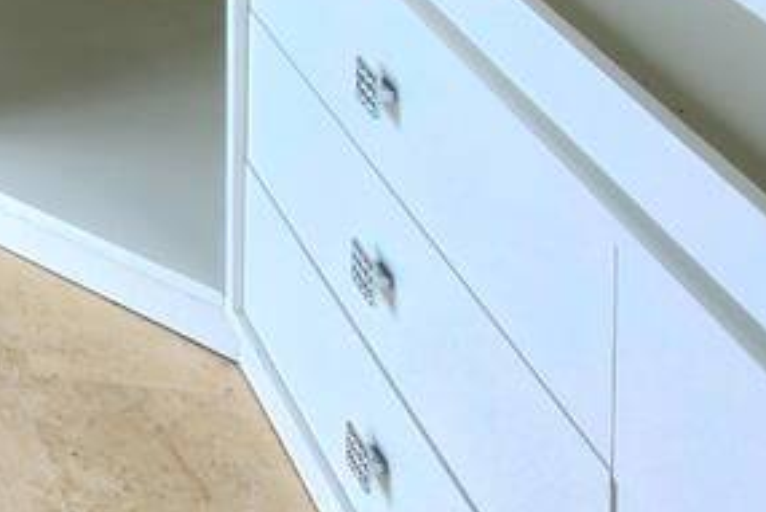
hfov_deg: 20.0
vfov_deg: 13.8
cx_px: -667
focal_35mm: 68
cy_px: -734
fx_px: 1448
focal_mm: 2.2
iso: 80
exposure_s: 1/120
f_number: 2.2
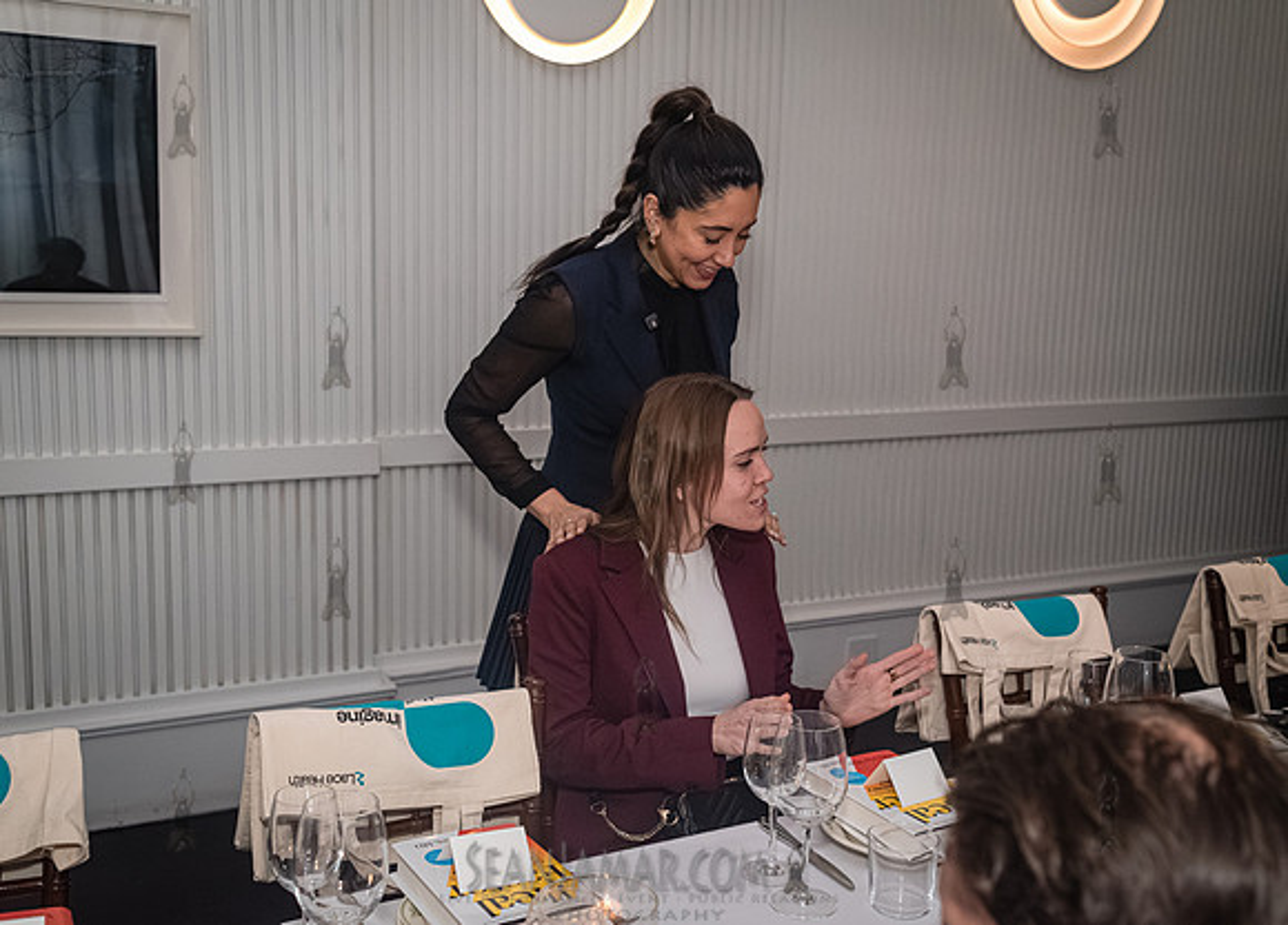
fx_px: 1383
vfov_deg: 37.0
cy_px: 463
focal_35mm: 38
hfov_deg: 49.9
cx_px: 649
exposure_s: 1/320
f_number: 4.5
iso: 6400
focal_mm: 35
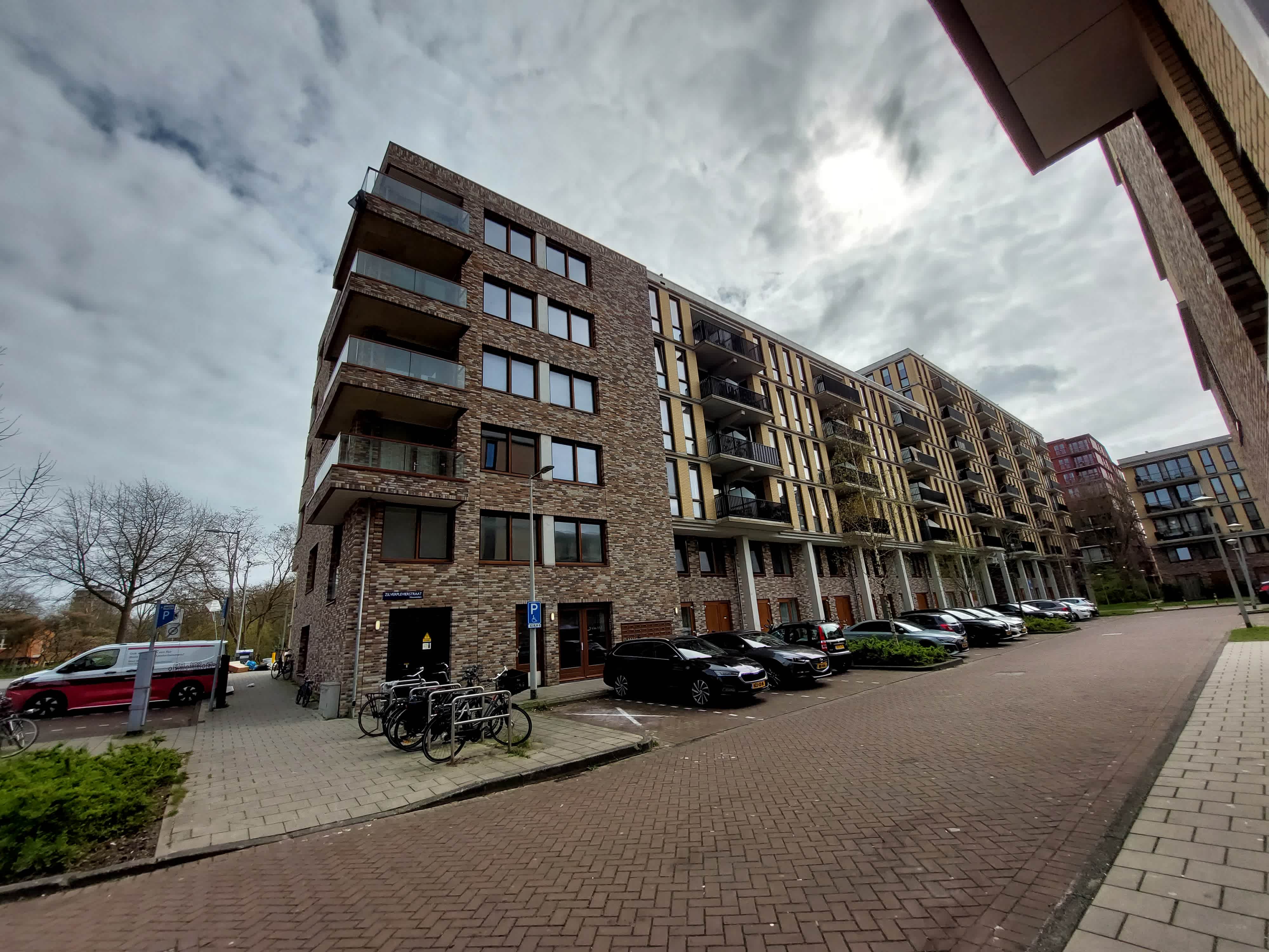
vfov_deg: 89.9
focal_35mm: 13
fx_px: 477
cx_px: 634
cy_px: 476
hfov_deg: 106.2
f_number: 2.2
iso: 50
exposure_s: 1/2375
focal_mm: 1.7
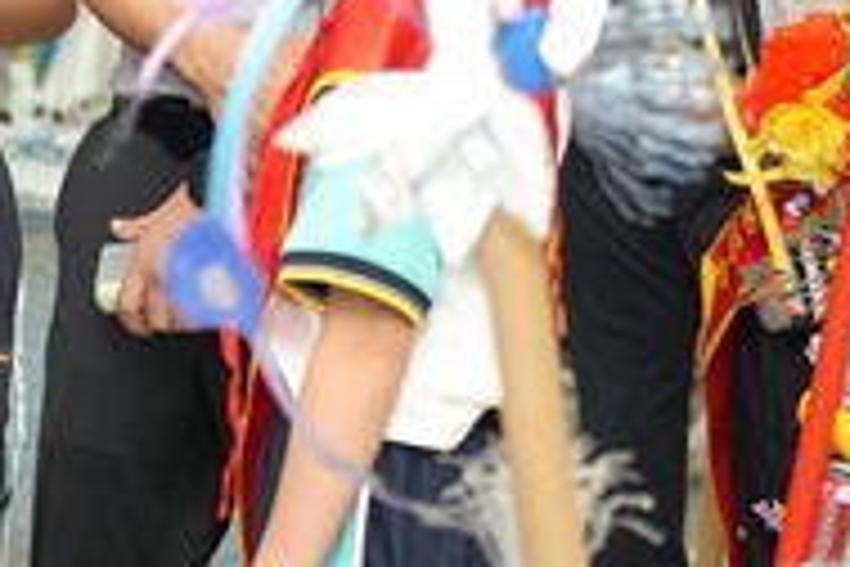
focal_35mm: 214
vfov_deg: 6.4
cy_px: -135
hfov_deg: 9.3
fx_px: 5052
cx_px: -567
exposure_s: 1/100
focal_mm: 45
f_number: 2.8
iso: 1000
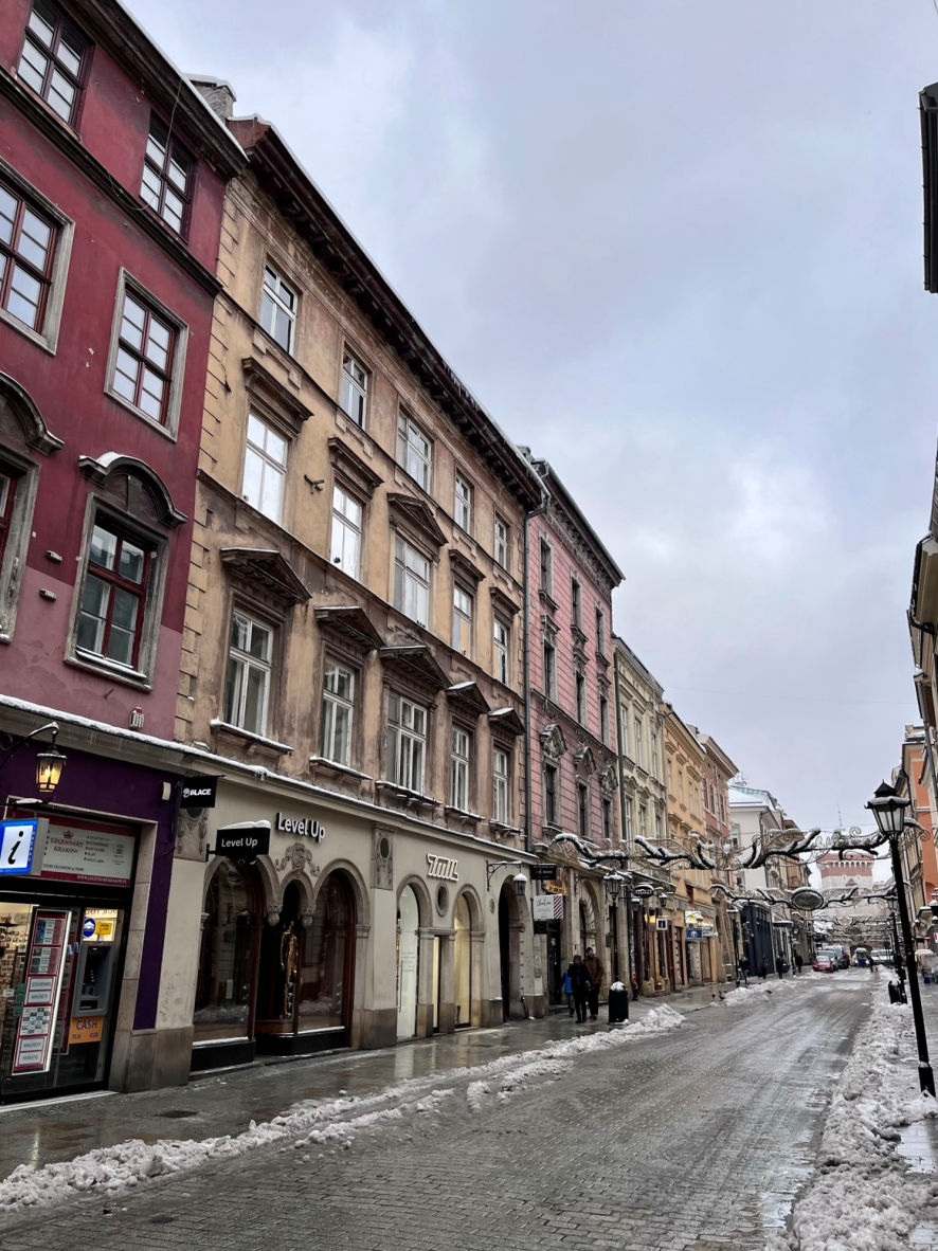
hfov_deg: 53.0
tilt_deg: +19.4
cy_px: 626
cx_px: 469
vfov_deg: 67.3
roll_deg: +1.2
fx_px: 940
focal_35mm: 26
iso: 50
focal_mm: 5.1
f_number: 1.6
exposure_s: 1/515
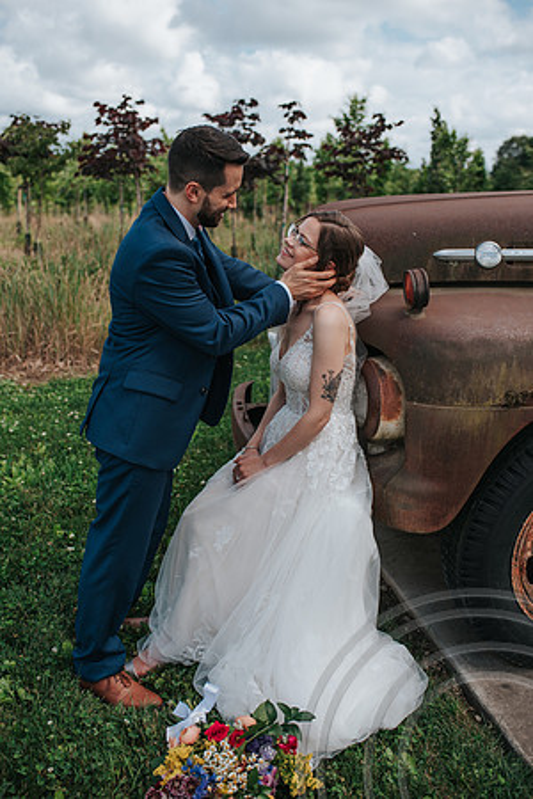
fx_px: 777
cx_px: 266
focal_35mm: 35
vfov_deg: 54.4
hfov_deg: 37.9
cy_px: 400
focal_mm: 35
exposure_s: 1/800
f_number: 3.2
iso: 100
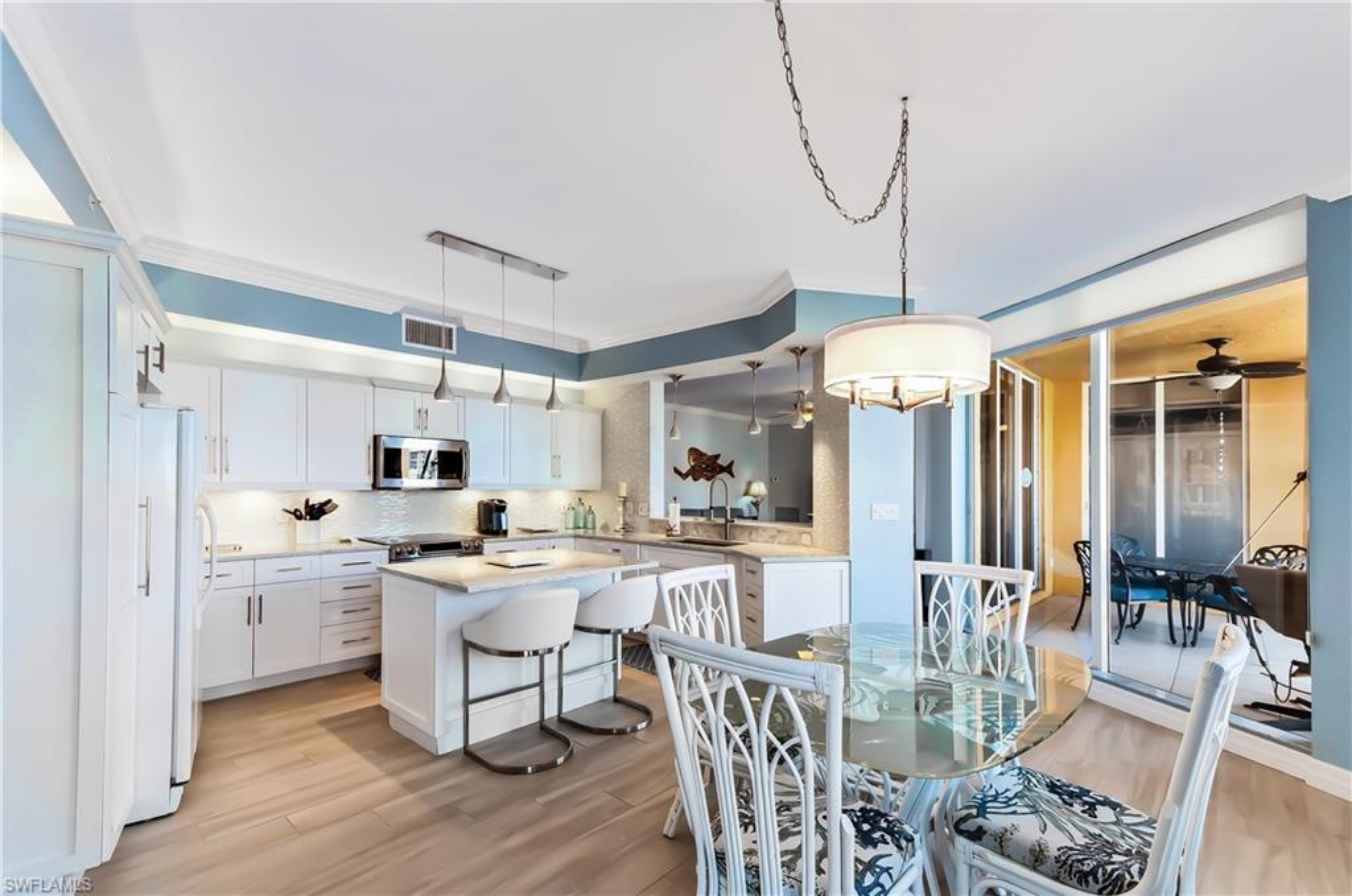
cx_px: 676
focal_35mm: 15
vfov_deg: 77.1
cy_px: 448
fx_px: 562
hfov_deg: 100.5
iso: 200
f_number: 8
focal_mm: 10
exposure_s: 1/8
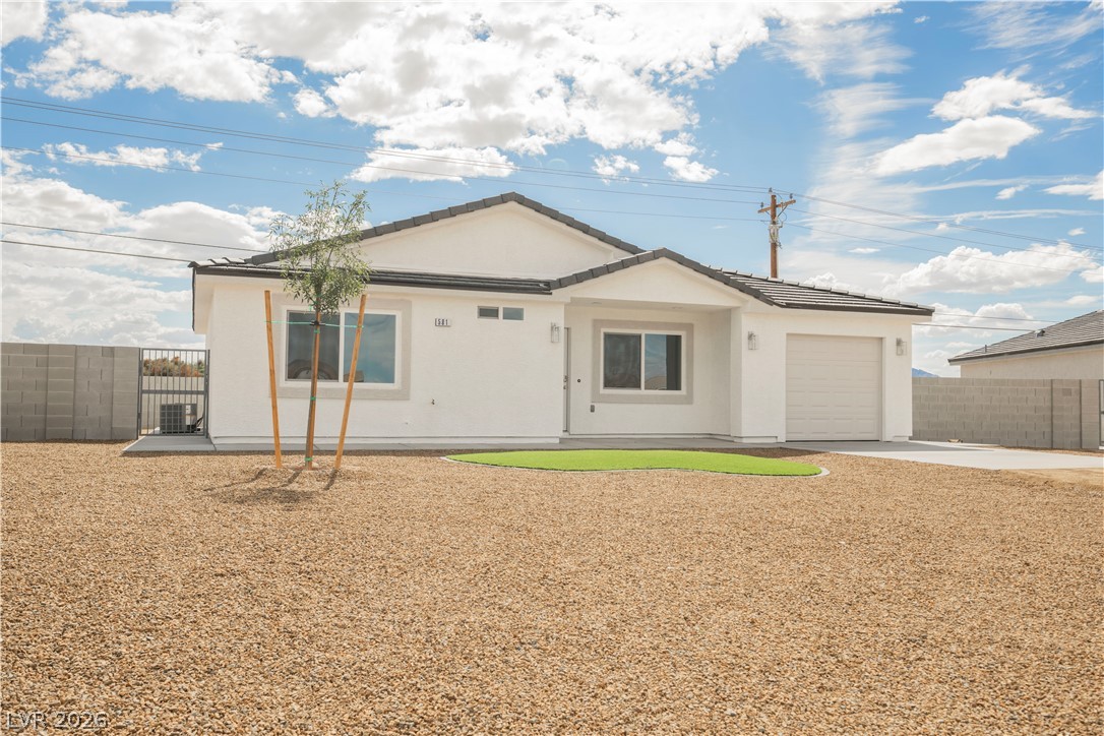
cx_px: 552
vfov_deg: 43.6
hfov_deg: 61.9
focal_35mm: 30
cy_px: 368
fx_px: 920
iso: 100
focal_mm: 30
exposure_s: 1/320
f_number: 8
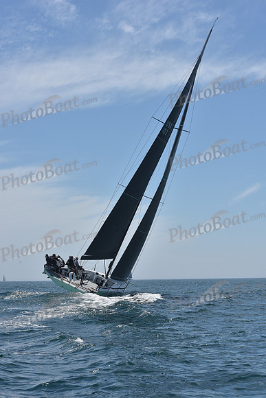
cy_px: 199
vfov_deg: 28.8
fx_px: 775
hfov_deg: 19.5
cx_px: 133
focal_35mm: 70
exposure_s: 1/800
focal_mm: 70
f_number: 11
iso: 250
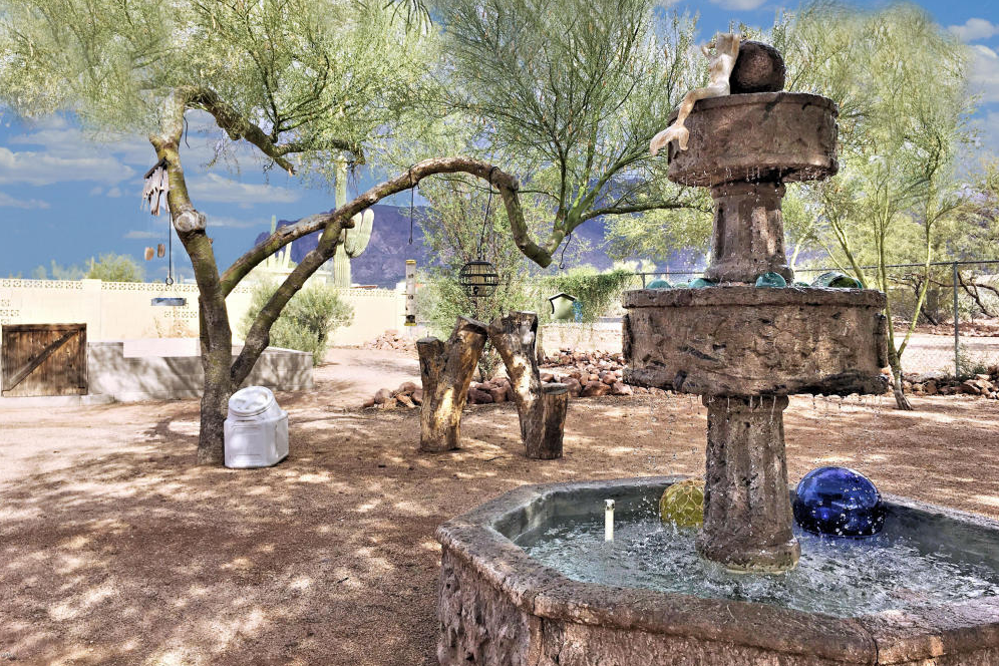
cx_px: 503
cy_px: 294
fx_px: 860
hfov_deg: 60.3
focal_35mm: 31
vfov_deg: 42.3
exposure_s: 1/1789
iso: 25
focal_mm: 4.15
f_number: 2.2
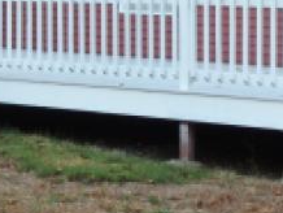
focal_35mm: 188
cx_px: -18
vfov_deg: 7.9
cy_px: 33
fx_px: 1539
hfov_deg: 10.4
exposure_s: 1/50
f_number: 3.3
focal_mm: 7.1
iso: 140
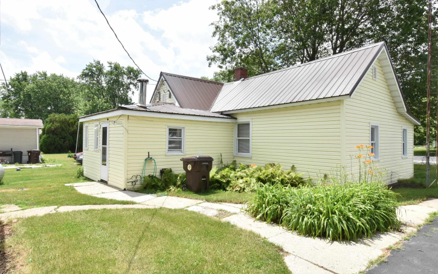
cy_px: 135
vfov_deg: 58.4
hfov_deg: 83.6
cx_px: 220
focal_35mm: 21
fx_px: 245
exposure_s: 1/100
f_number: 20
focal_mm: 13
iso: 400
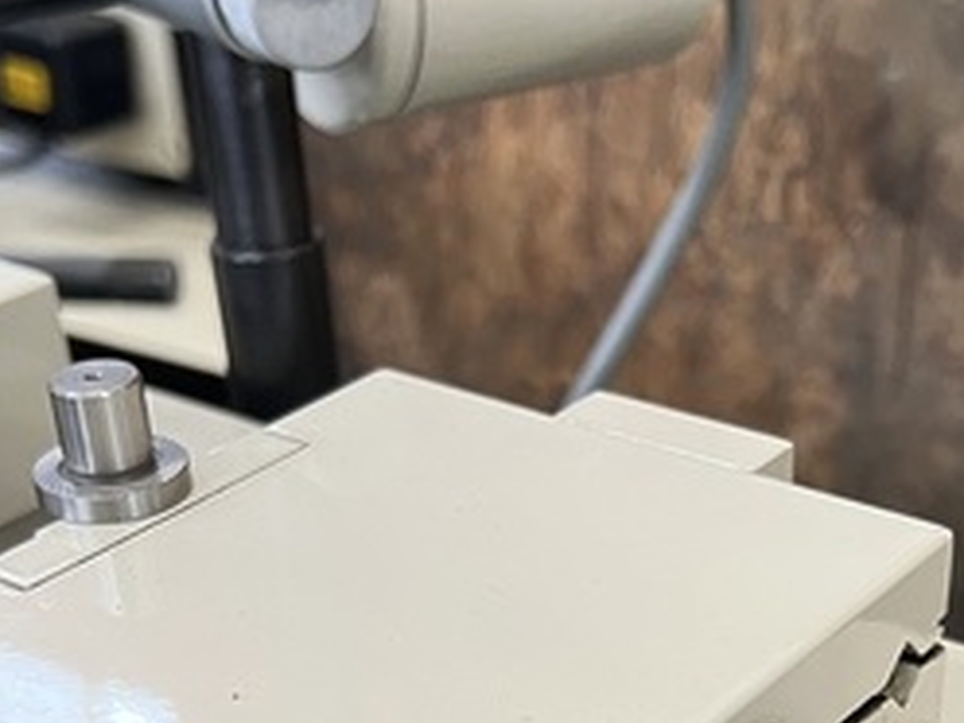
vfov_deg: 20.2
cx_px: 575
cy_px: 921
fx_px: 1866
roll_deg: +1.3
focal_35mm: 67
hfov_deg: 28.9
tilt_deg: -39.1
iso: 125
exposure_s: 1/75
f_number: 1.5
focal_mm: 5.7
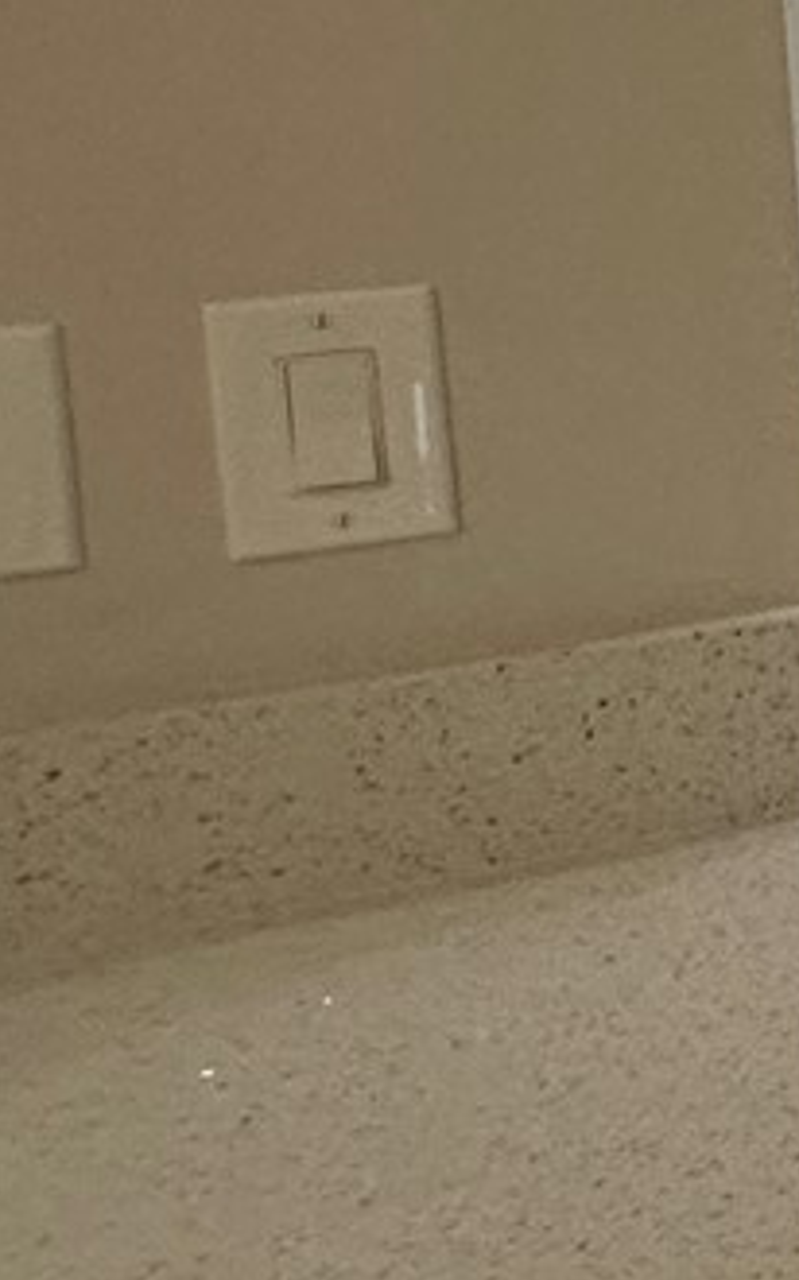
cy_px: 109
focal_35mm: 72
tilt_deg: -4.1
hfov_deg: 9.7
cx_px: 2773
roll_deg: +1.3
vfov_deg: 27.5
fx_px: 2511
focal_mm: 2.22
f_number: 2.2
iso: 160
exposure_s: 1/120
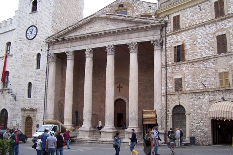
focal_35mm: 36
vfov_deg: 36.8
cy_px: 82
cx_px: 118
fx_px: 233
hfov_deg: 53.1
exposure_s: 1/180
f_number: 5.6
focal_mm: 5.6
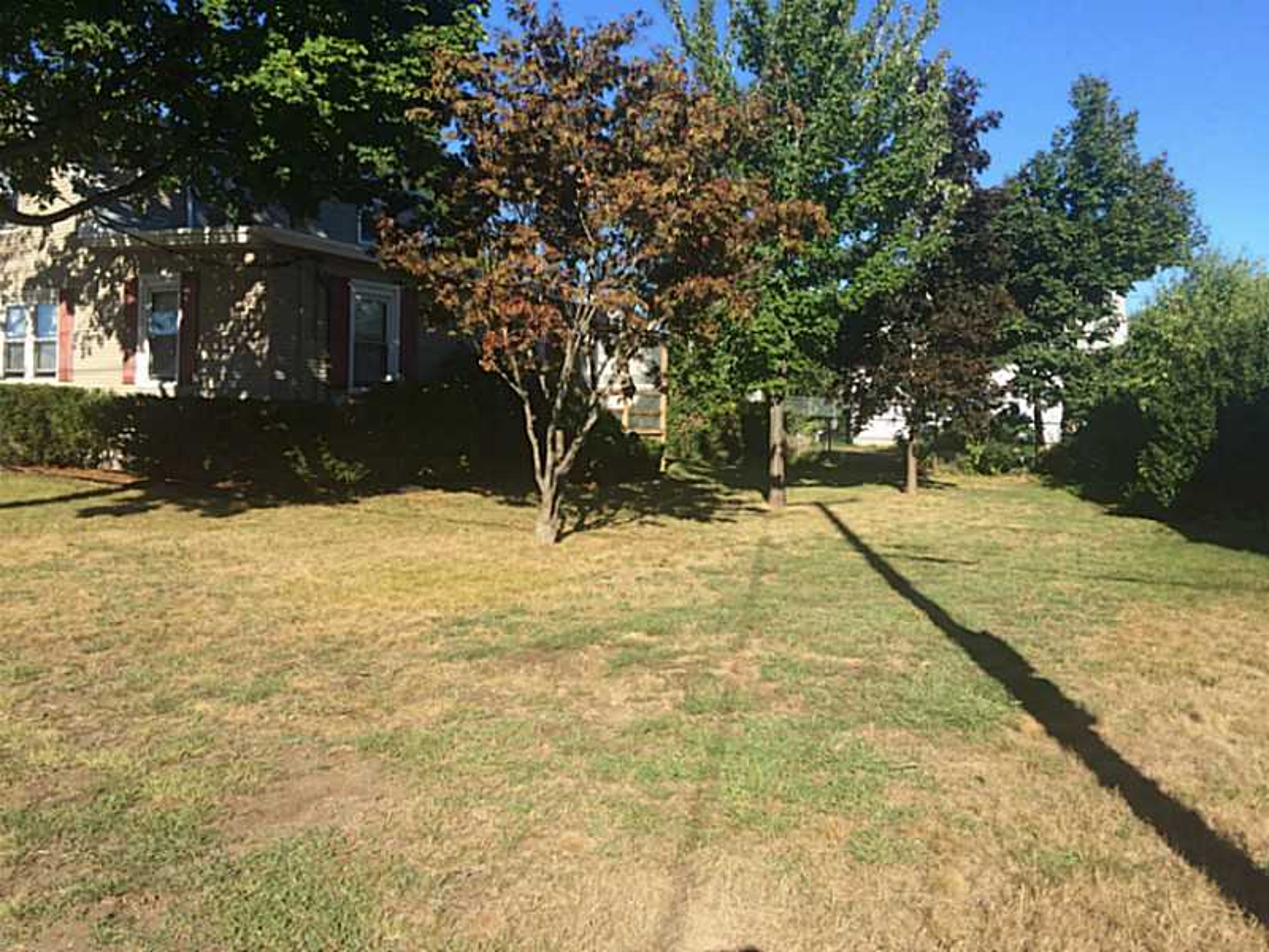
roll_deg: -0.6
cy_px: 476
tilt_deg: -1.6
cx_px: 634
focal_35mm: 29
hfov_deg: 61.7
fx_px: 1063
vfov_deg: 48.2
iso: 32
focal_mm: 4.15
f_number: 2.2
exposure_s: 1/1140
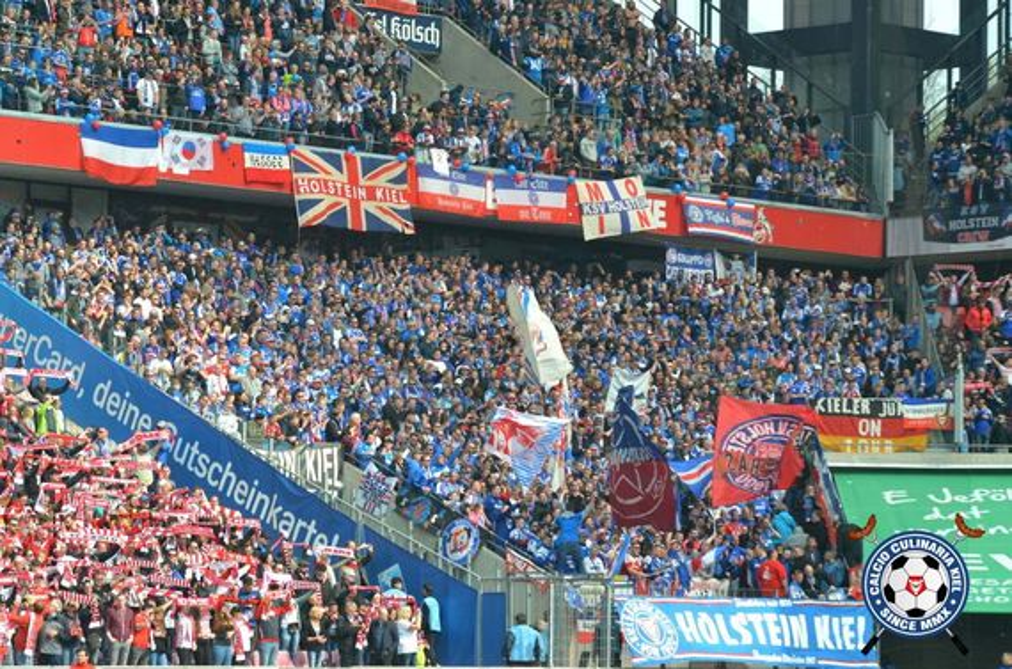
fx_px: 4416
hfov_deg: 13.1
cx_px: 506
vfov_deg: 8.7
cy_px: 334
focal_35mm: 158
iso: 400
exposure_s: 1/1250
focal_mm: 105
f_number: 5
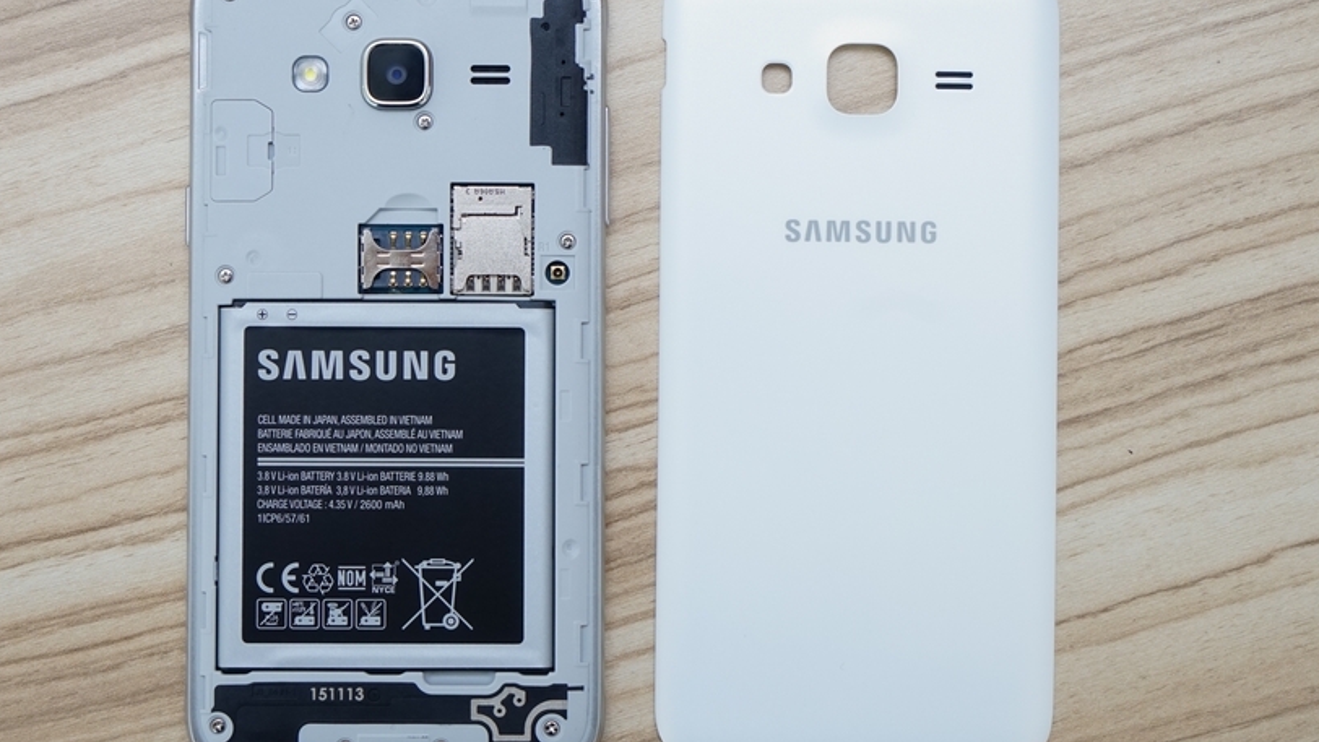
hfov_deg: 30.1
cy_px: 366
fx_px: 2449
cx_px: 635
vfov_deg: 17.2
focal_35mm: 70
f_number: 7.1
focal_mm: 53
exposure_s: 1/100
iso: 800
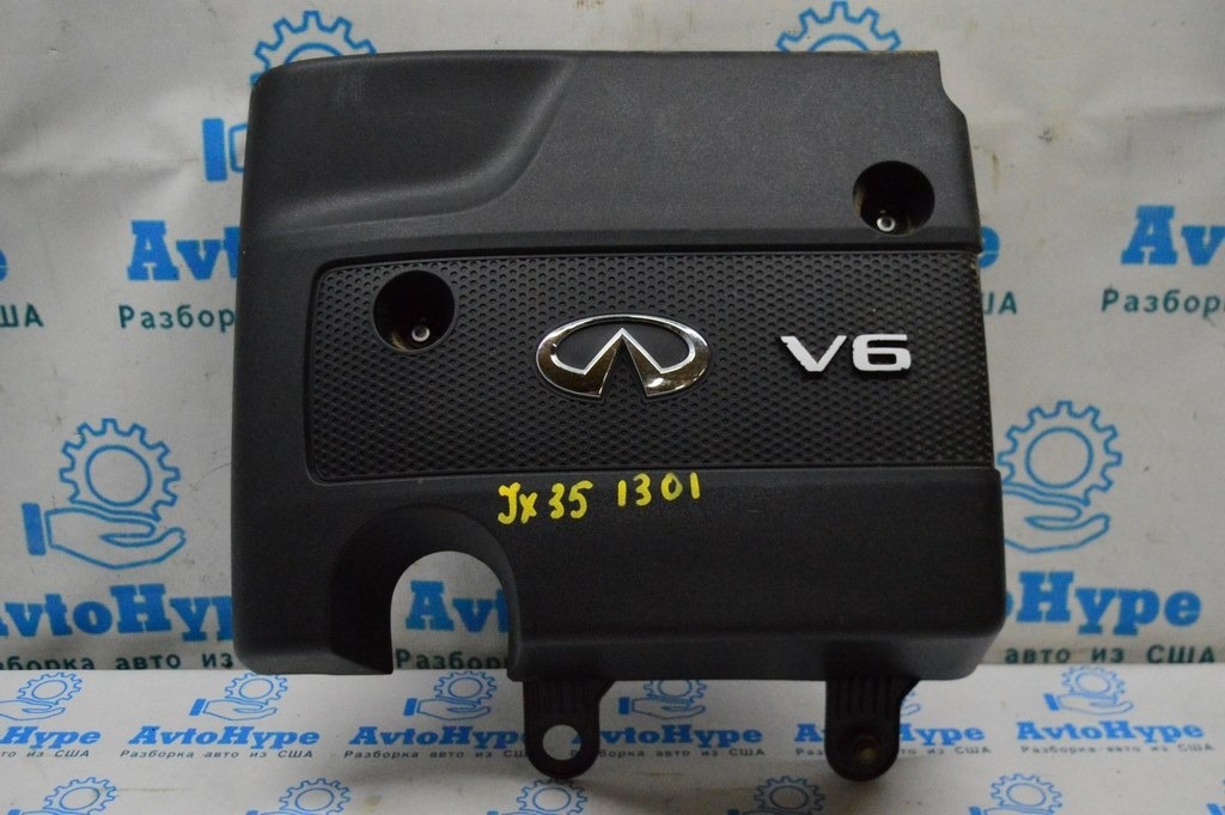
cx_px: 612
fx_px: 1377
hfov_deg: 48.0
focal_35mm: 40
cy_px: 408
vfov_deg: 33.0
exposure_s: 1/1000
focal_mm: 27
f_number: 4
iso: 6400
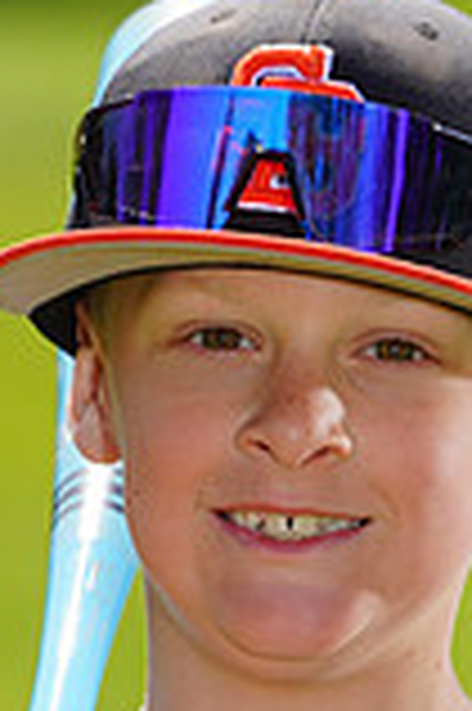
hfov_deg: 1.4
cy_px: 882
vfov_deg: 2.1
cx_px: 303
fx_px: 19630
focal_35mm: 996
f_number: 8
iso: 100
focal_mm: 271
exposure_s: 1/250
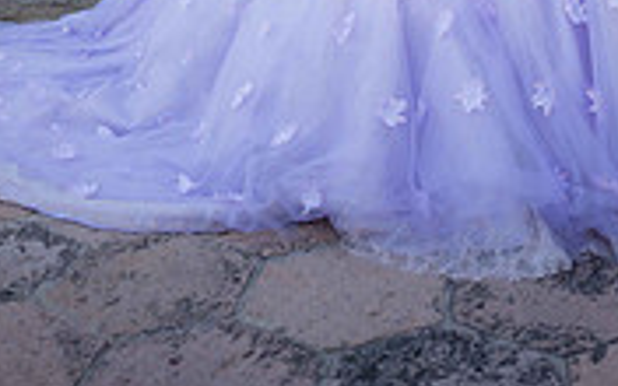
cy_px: -330
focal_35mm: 52
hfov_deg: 38.8
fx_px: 876
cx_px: 348
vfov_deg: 18.6
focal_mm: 20
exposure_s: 1/500
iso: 125
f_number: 2.8
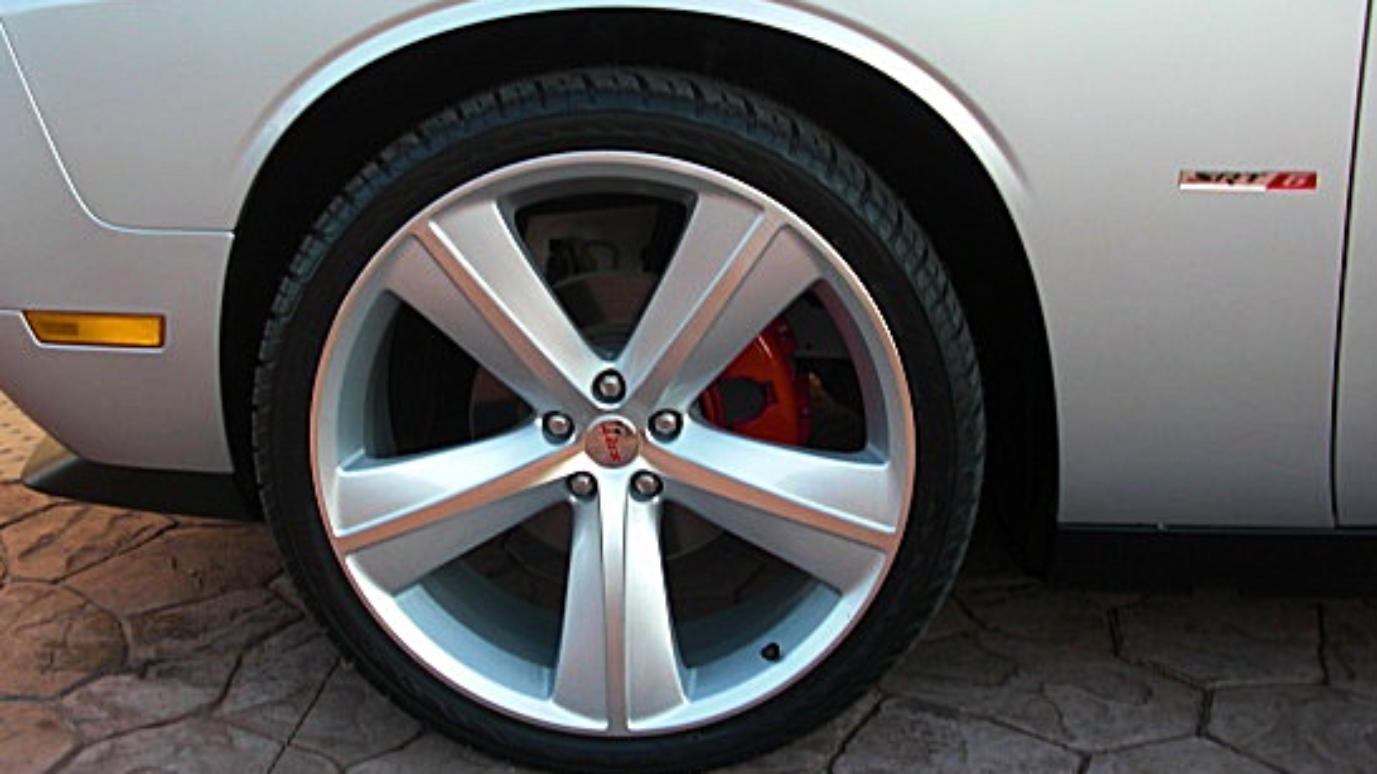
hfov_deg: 44.5
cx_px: 585
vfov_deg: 25.9
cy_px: 320
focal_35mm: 46
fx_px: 1679
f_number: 2.8
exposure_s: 1/80
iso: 50
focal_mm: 6.3
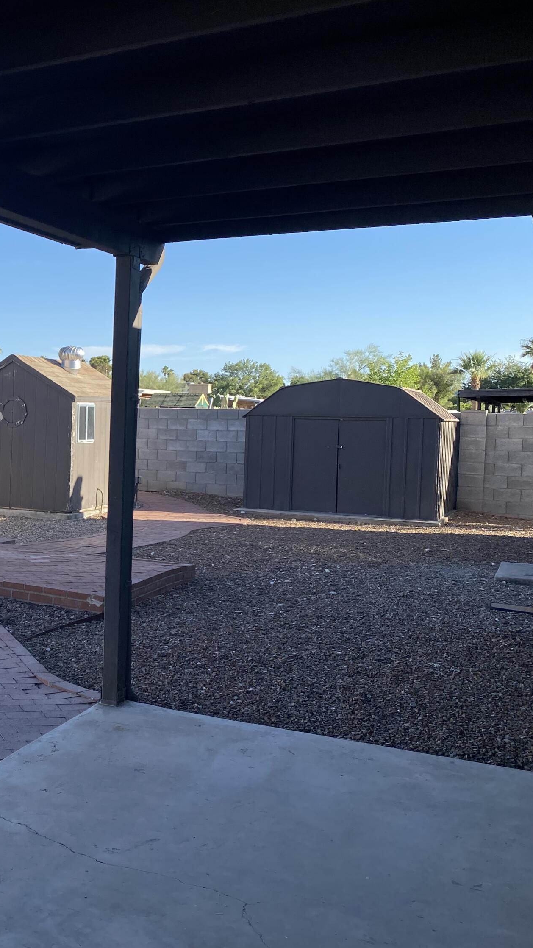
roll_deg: -1.4
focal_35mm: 38
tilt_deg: -1.8
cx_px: -13
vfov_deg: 52.8
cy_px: 472
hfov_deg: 29.0
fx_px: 955
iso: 32
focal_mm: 4.25
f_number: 1.8
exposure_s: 1/1629
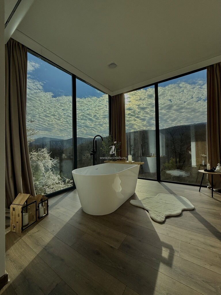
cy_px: 148
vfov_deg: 102.1
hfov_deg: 85.7
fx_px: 119
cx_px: 110
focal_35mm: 14
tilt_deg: +1.7
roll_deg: +0.6
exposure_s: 1/2841
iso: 50
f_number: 2.2
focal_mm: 2.22
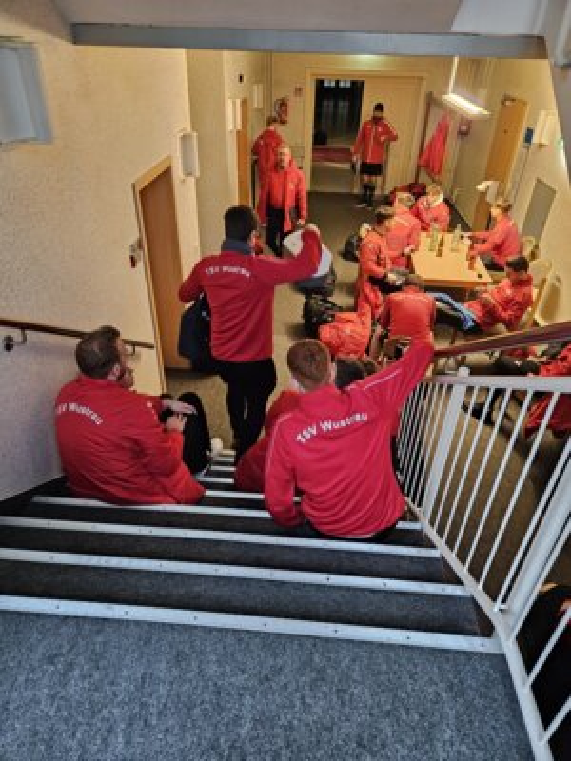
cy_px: 380
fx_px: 506
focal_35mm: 23
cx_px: 286
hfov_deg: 58.9
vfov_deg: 73.9
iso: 640
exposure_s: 1/33
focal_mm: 5.4
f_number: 1.8
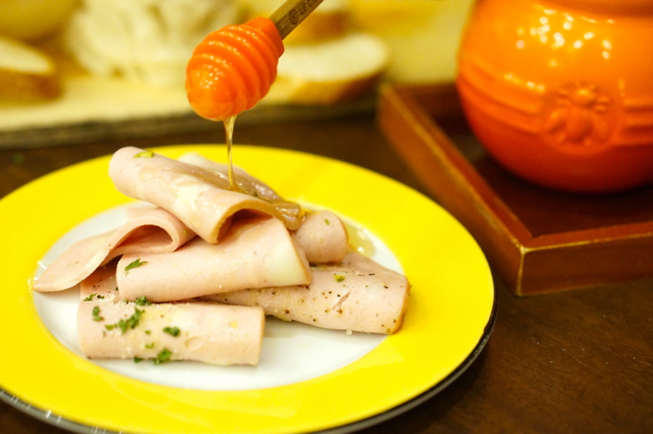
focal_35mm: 75
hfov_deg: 27.0
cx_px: 326
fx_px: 1359
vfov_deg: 18.2
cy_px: 217
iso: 3200
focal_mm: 50
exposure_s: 1/20
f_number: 2.5
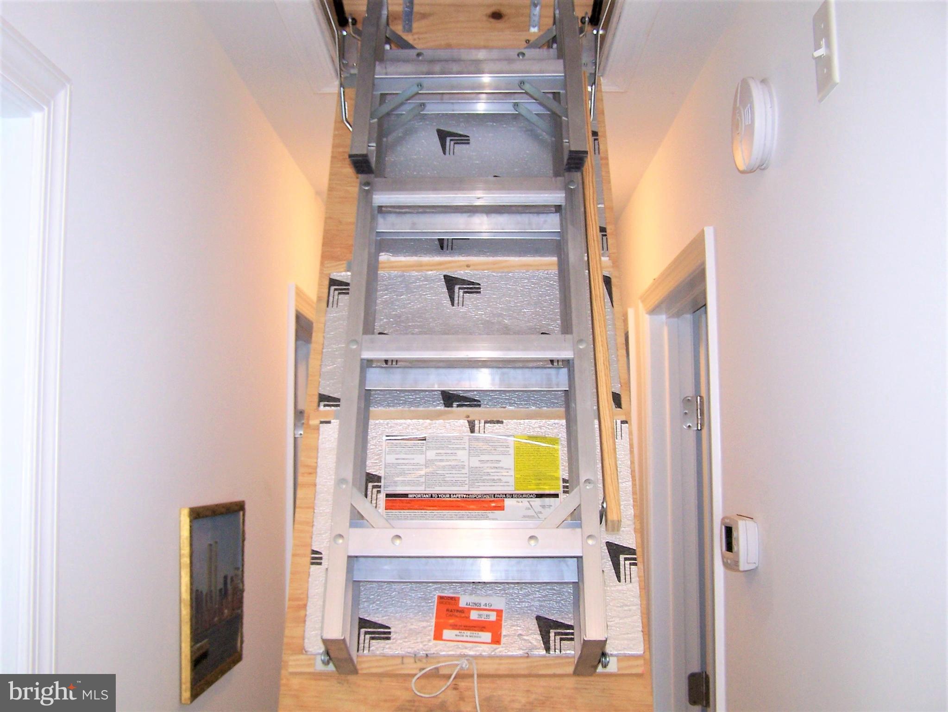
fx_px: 1041
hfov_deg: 49.0
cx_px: 474
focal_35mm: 38
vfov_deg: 37.7
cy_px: 356
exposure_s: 1/60
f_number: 2.8
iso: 140
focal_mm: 6.3
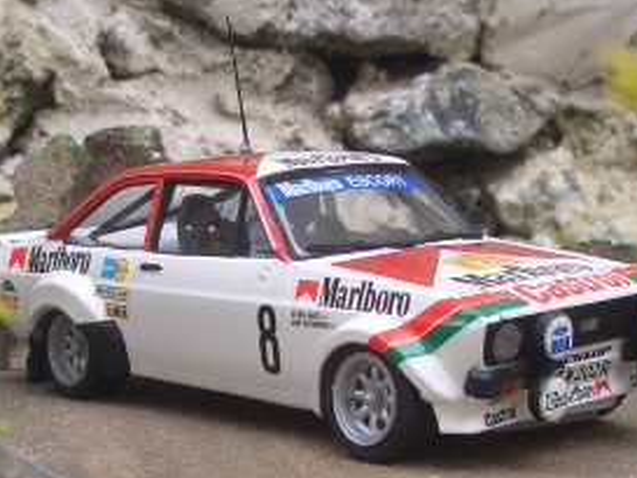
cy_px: 352
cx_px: 257
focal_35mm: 82
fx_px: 1510
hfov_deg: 23.8
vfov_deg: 17.9
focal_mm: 5.8
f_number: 2.6
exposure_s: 1/160
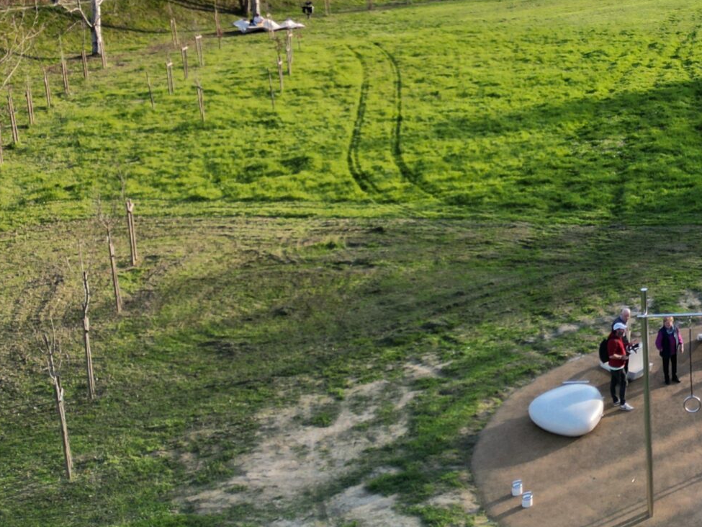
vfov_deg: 23.2
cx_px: 775
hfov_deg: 28.0
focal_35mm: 63
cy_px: 170
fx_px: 1277
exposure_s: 1/800
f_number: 1.7
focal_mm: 6.72
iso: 110
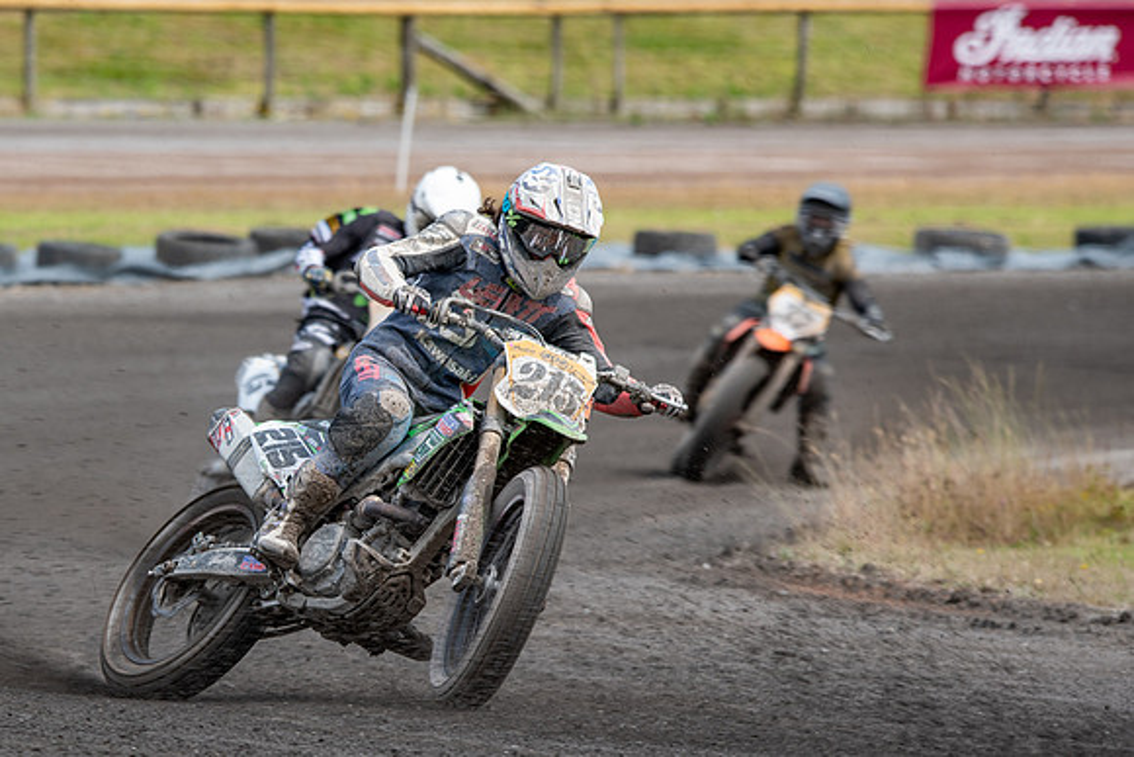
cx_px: 383
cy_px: 465
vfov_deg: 2.6
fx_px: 16783
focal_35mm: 533
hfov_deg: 3.9
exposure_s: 1/320
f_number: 7.1
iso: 200
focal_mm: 360
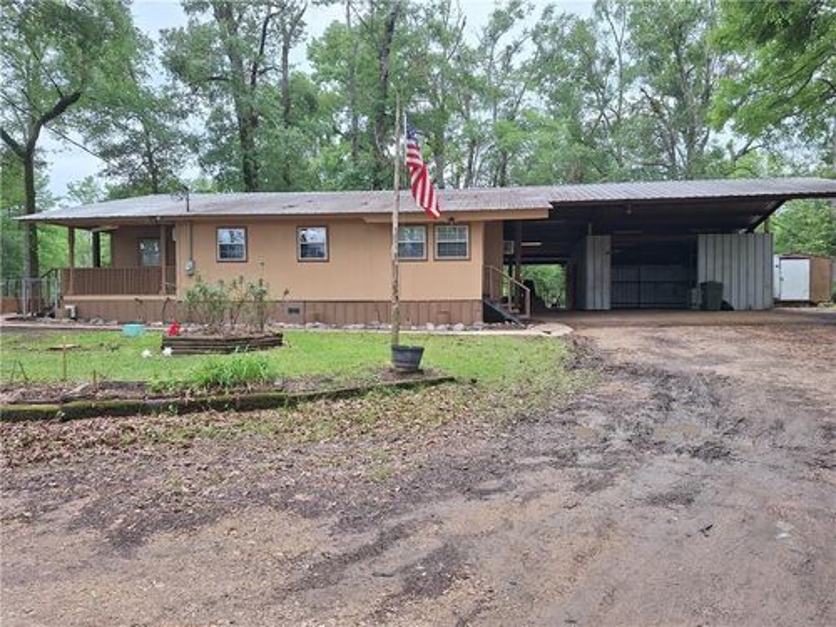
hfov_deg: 73.9
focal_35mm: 23
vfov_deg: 58.9
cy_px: 314
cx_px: 418
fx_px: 555
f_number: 1.8
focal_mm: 5.54
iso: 40
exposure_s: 1/755
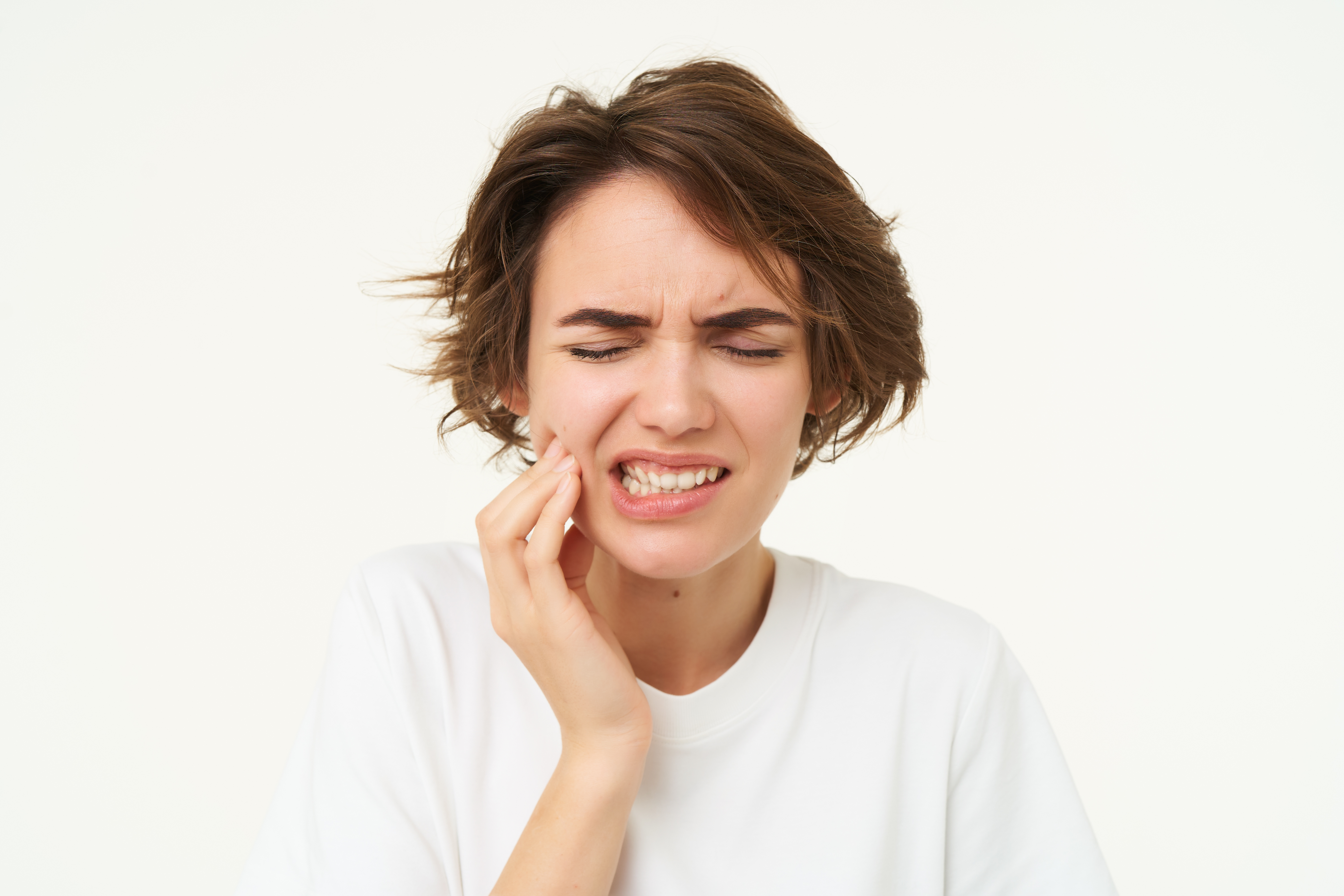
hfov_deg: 48.5
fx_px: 1493
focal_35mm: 40
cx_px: 672
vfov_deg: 33.4
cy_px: 448
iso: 200
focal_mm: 40
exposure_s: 1/125
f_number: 6.3
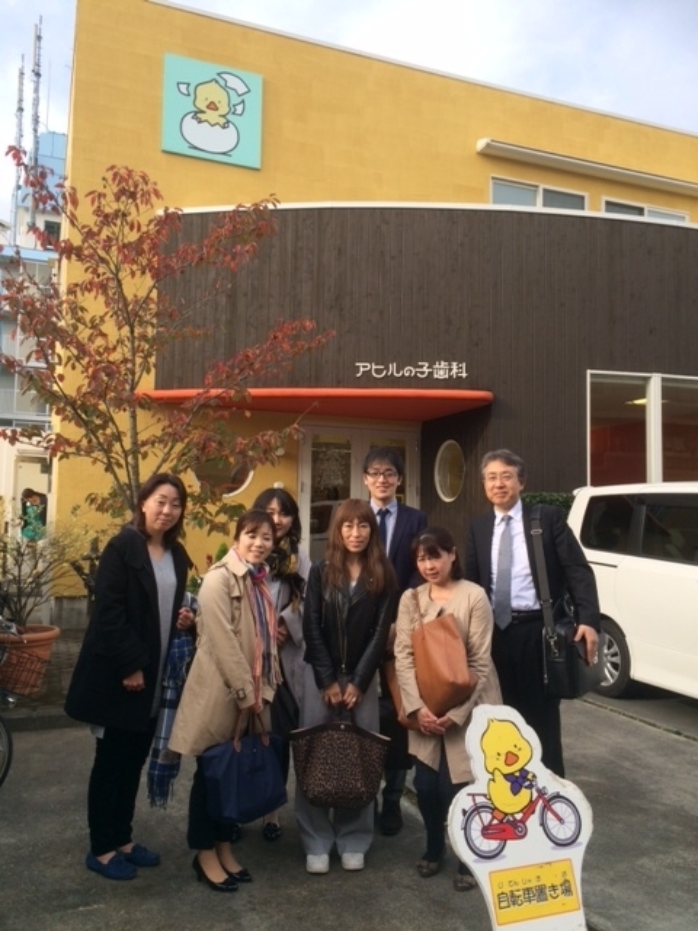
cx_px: 349
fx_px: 780
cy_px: 466
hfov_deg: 48.2
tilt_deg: +4.0
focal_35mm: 29
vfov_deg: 61.7
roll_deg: +0.0
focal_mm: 4.15
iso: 32
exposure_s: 1/662
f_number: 2.2
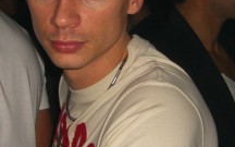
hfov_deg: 18.6
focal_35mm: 112
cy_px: 85
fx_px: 717
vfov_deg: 11.7
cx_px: 135
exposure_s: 1/60
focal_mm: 7.9
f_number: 2.8
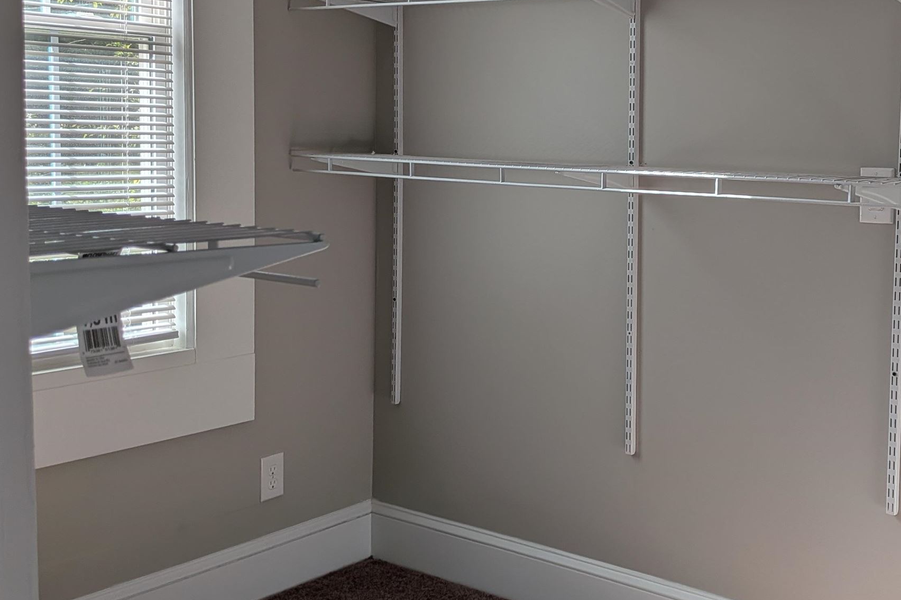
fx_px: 1126
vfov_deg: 29.7
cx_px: 588
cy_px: 222
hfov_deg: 43.1
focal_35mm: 45
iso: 28
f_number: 1.7
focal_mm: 4.53
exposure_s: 1/1133
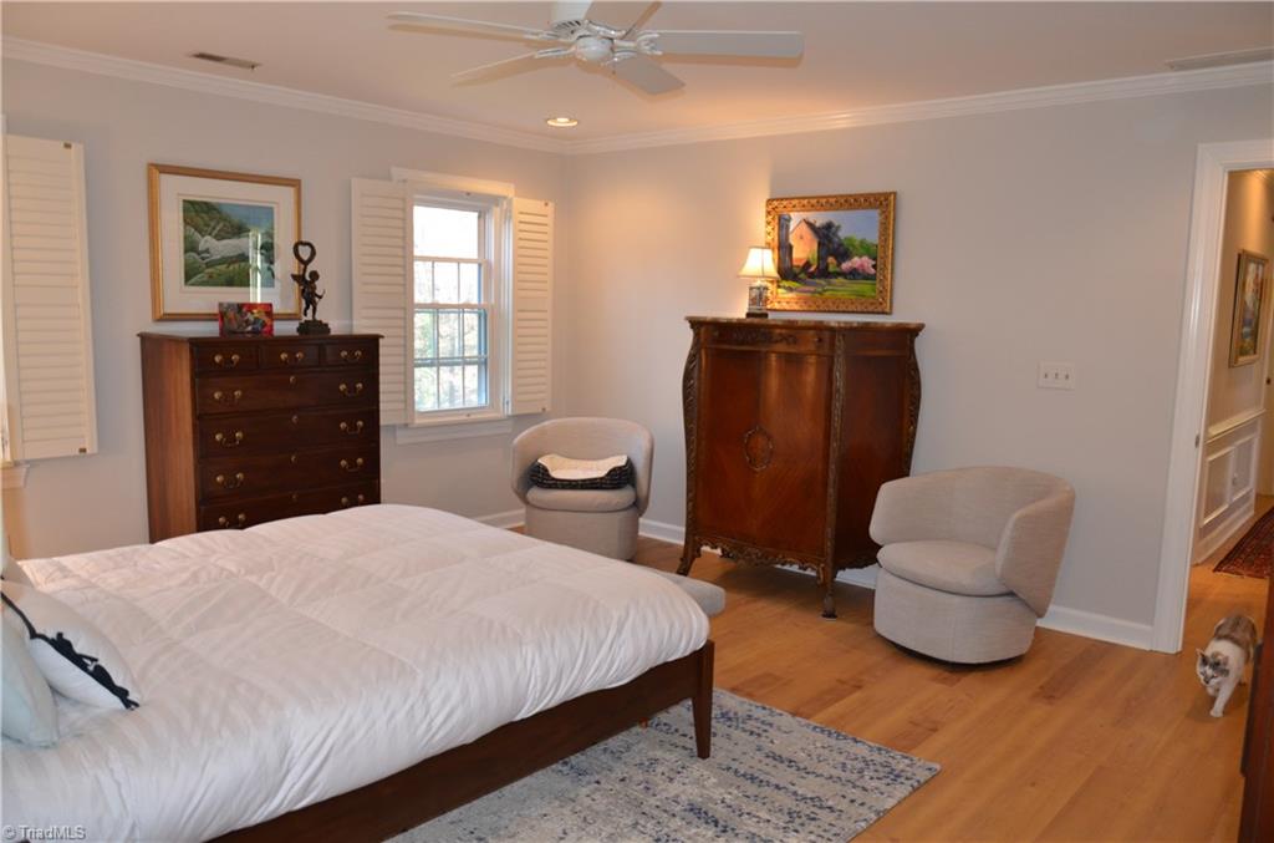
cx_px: 637
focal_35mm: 27
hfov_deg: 67.5
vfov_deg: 47.7
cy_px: 422
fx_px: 953
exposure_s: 1/60
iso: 800
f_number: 3.5
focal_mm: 18
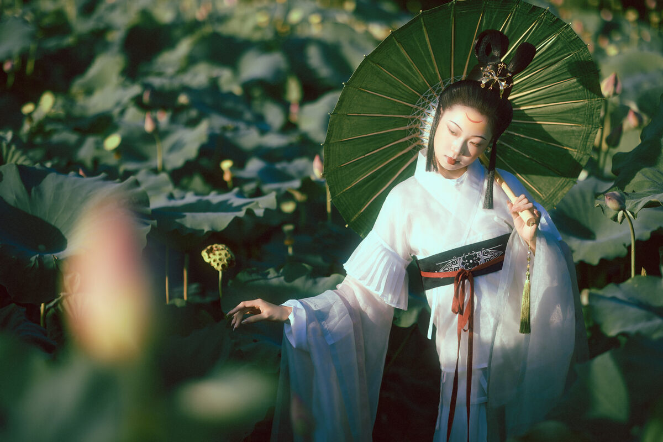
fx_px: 1565
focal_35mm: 85
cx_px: 332
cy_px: 221
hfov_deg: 23.9
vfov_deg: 16.1
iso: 100
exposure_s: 1/3200
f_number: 1.8
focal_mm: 85
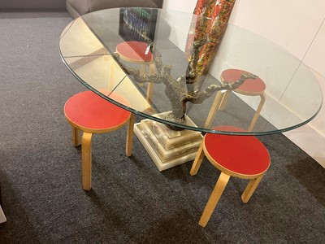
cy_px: 122
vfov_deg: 53.1
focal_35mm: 26
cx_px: 162
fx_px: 244
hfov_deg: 67.3
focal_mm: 5.1
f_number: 1.6
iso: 250
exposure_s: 1/50
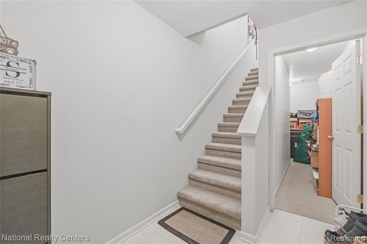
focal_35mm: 14
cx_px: 184
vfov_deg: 81.2
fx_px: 143
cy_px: 122
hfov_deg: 104.3
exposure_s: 1/60
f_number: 4
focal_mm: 14
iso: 3200
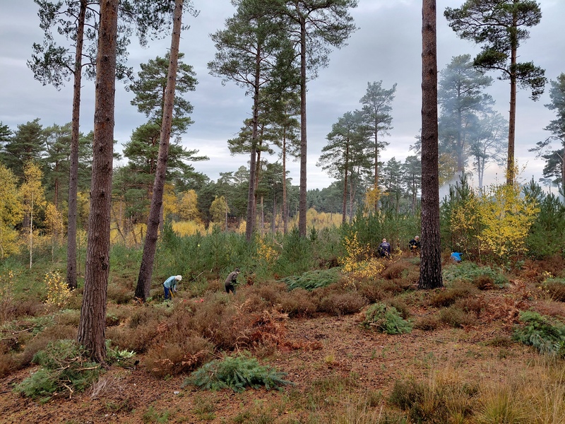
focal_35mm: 25
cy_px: 212
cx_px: 282
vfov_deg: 54.9
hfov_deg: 69.4
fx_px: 408
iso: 50
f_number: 1.8
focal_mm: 4.69
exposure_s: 1/352
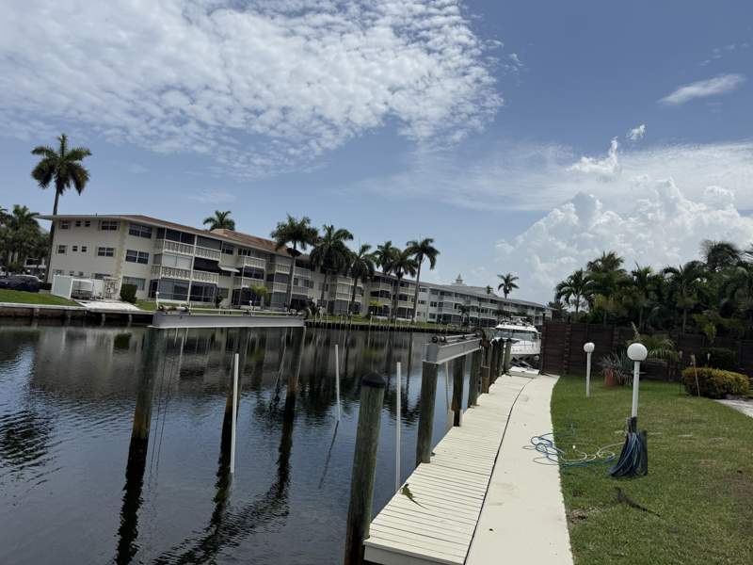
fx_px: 522
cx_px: 376
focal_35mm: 24
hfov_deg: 71.6
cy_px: 282
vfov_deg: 56.8
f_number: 1.78
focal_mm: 6.76
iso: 80
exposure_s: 1/9091
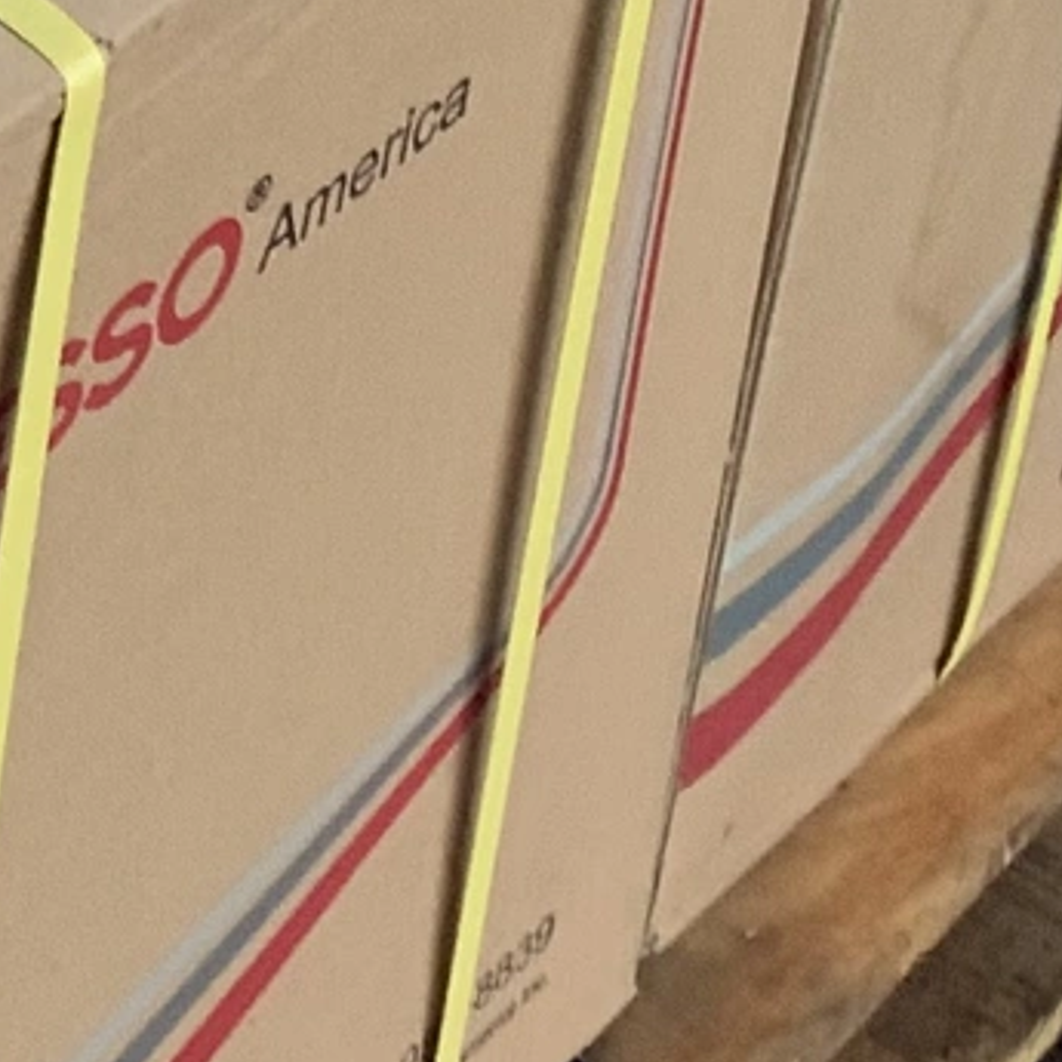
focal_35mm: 159
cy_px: -388
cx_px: -853
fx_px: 5519
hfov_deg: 10.4
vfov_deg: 10.7
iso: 40
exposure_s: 1/120
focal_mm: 3.3
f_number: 2.4
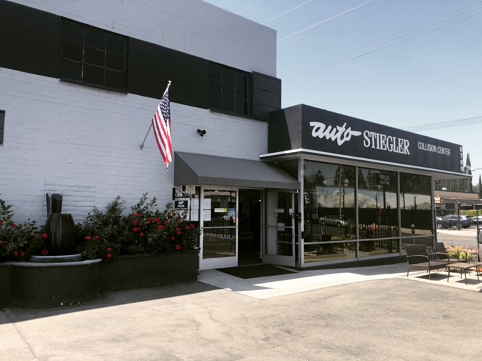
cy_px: 180
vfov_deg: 49.7
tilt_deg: +5.1
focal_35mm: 28
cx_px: 241
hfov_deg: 63.4
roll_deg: -0.9
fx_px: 390
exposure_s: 1/1012
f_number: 1.8
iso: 20
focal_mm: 3.99
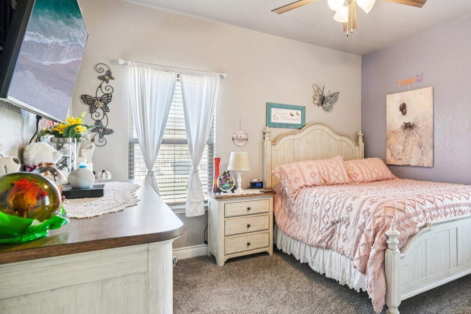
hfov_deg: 75.5
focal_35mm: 22
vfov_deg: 57.2
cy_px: 160
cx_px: 323
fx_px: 288
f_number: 8
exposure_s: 1/8
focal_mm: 16
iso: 400
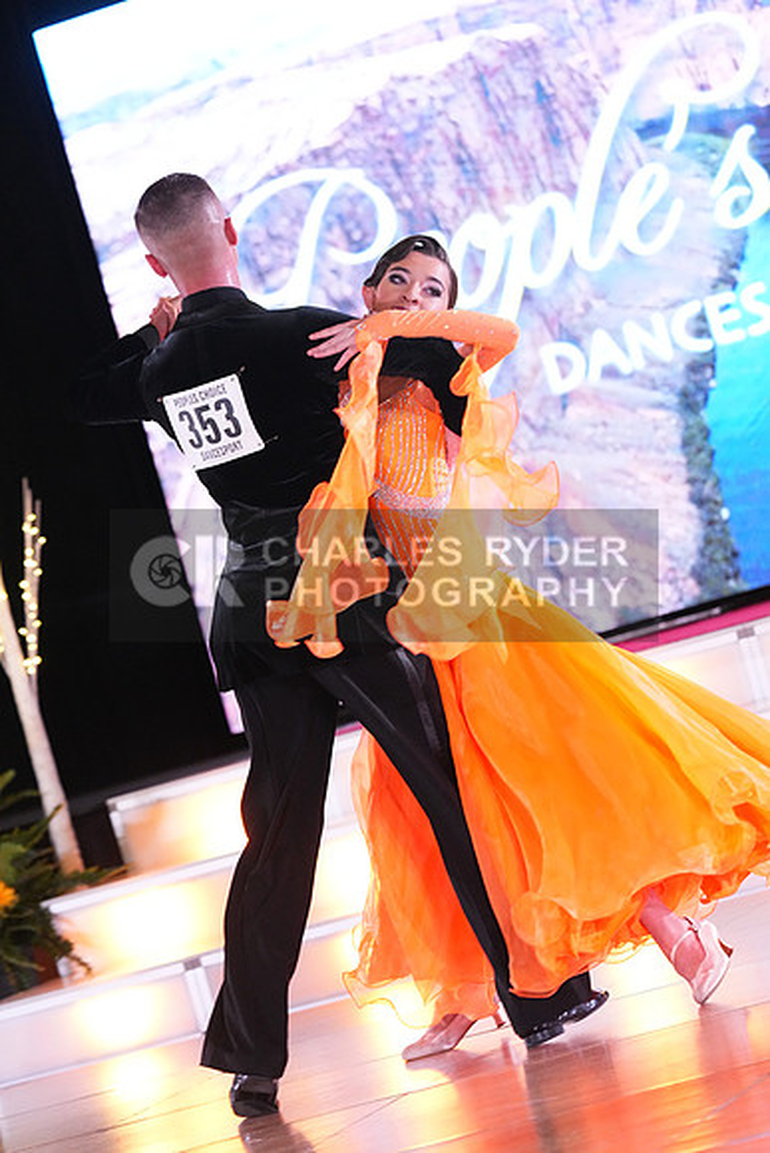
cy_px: 576
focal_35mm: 161
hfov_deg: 8.5
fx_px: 5162
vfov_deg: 12.8
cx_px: 385
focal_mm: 161
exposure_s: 1/400
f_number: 5
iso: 8000
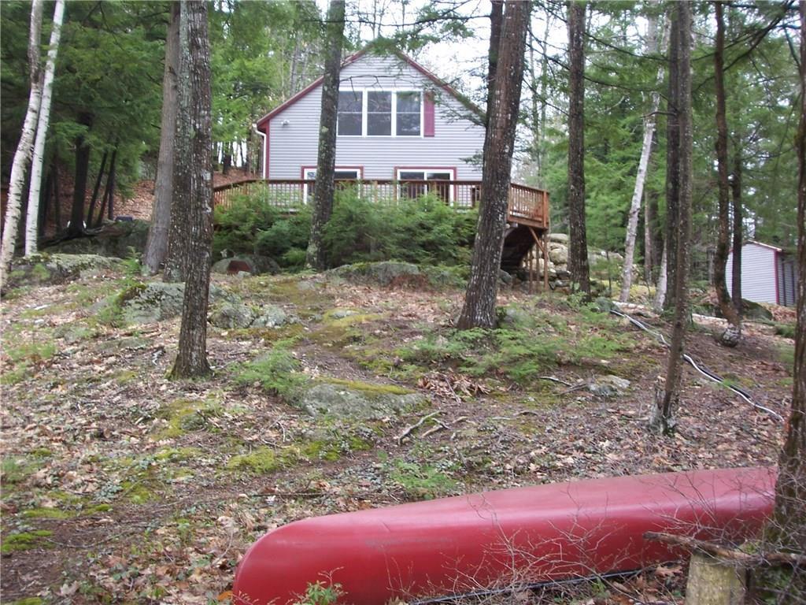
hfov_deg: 47.9
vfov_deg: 36.8
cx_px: 403
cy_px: 302
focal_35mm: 39
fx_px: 908
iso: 64
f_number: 3.9
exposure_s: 1/60
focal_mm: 6.4
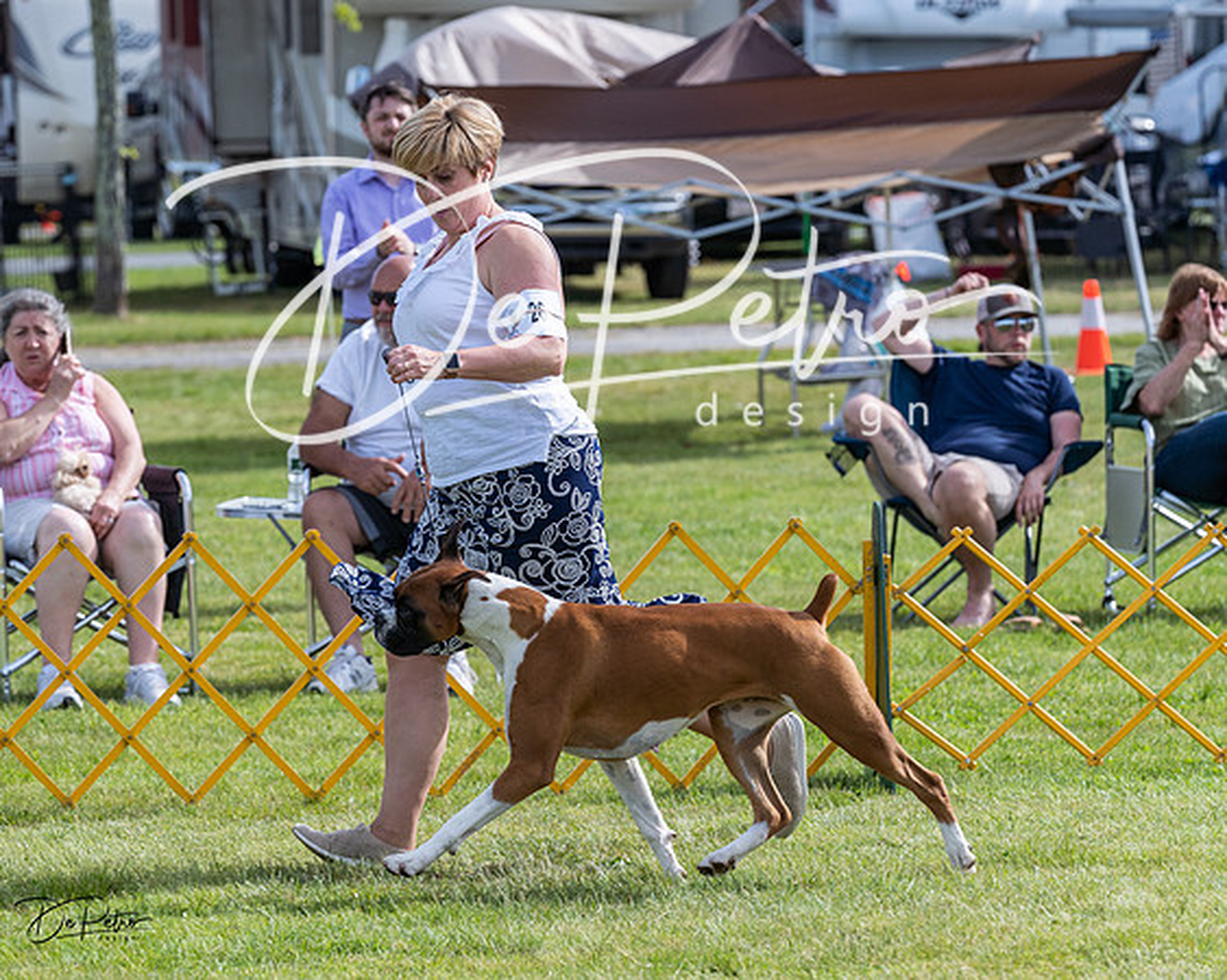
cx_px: 519
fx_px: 7154
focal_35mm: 197
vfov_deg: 7.8
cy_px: 427
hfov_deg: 9.8
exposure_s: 1/1250
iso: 320
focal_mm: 155
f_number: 5.6
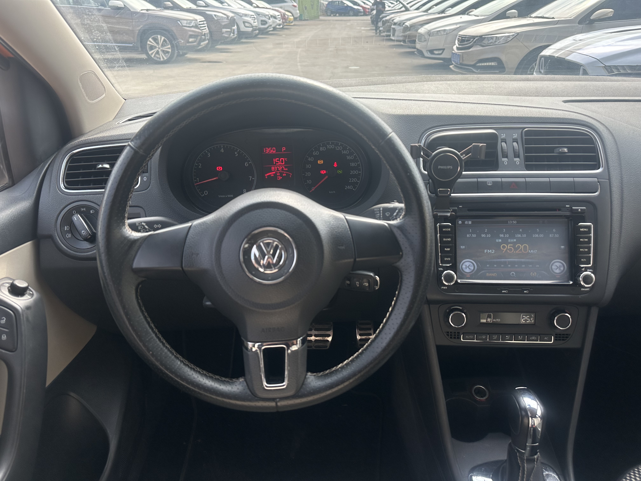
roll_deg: +0.0
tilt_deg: -27.6
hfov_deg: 71.6
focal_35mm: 24
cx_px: 320
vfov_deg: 56.8
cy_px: 240
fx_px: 444
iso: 80
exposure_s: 1/1198
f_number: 1.78
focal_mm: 6.86
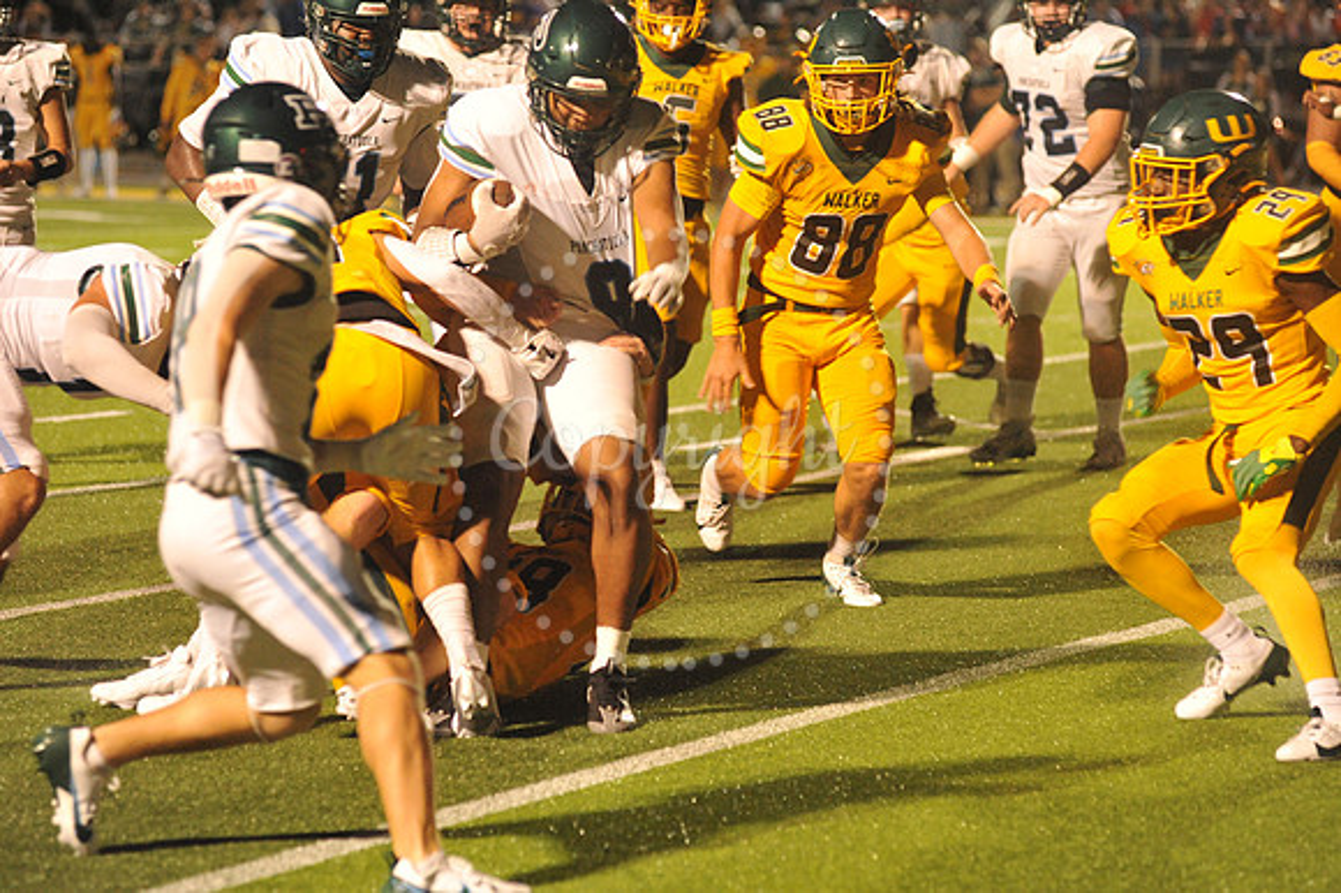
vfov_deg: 9.5
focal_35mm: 145
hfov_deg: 14.2
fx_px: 5398
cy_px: 446
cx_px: 670
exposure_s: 1/250
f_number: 4
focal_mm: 145
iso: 6400
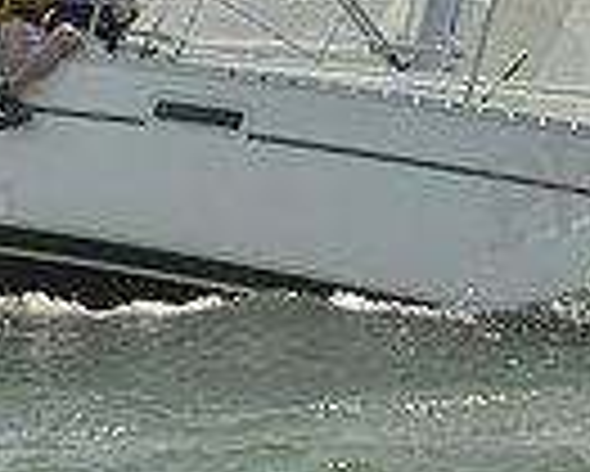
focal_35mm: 381
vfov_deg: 4.1
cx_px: 252
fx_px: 6658
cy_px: -38
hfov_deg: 5.1
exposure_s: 1/1250
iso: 200
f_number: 7.1
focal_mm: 92
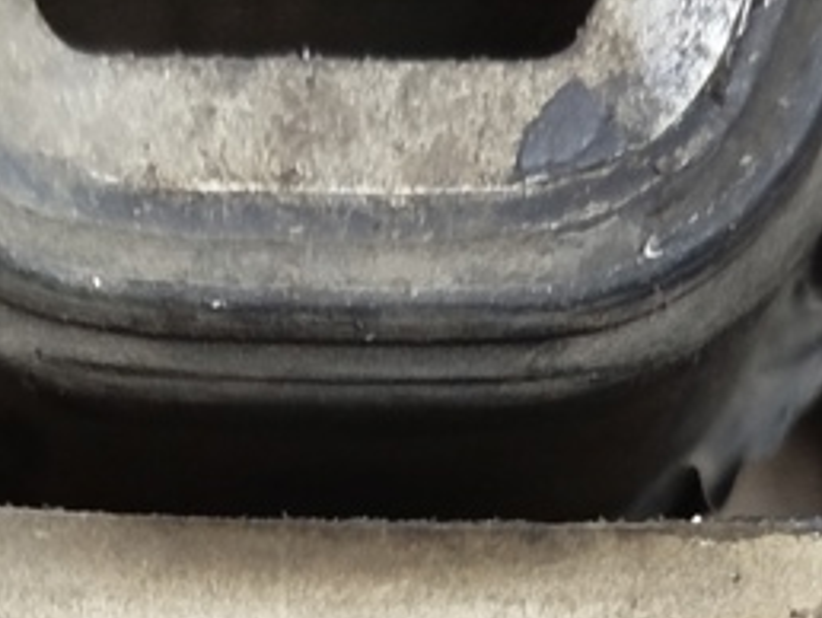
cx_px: 401
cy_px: 729
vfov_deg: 12.2
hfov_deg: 16.5
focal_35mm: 119
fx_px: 2828
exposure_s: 1/25
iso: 640
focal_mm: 5.31
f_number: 1.7
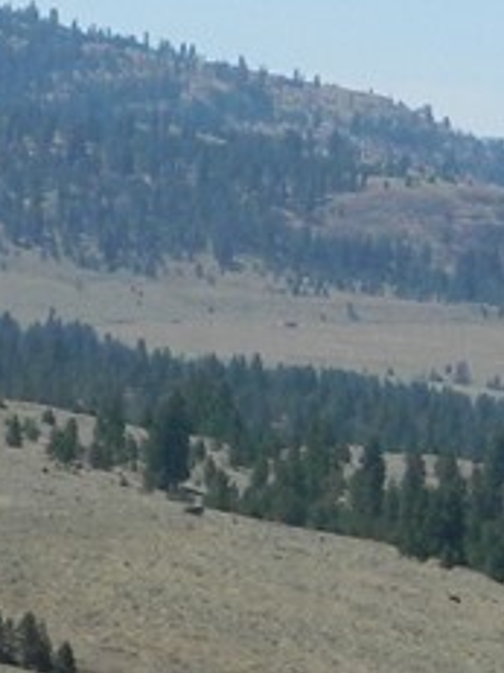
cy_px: 373
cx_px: 1171
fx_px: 7675
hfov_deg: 3.7
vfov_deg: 5.0
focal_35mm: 395
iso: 80
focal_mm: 10.2
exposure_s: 1/1000
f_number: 3.8
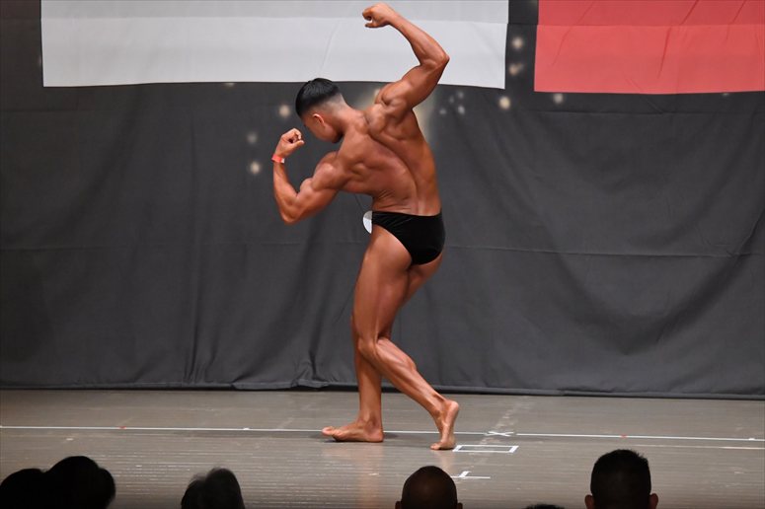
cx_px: 382
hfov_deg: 9.5
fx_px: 4609
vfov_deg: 6.3
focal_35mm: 217
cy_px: 254
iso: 6400
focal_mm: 145
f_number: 5.6
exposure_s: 1/400
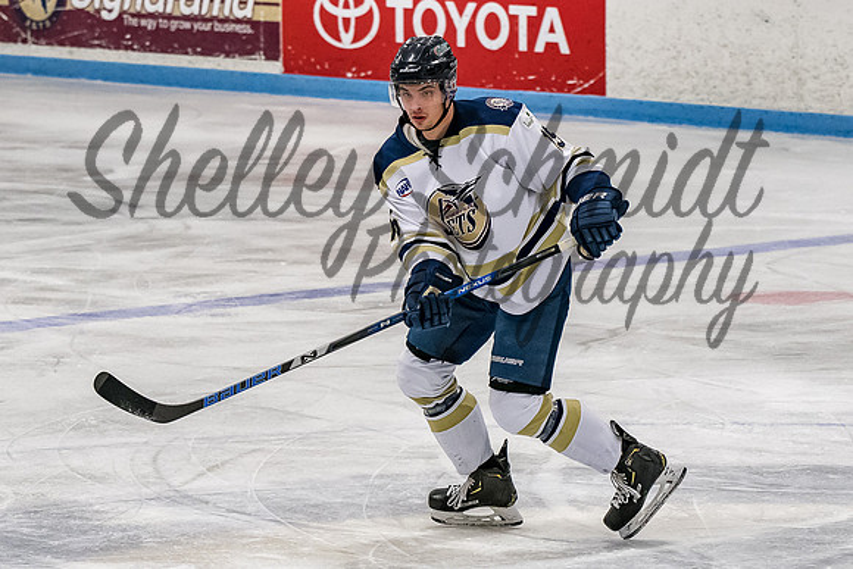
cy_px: 228
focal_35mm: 241
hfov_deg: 8.5
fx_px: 5709
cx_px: 424
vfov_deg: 5.7
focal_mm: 105
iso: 2000
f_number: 4
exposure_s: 1/800
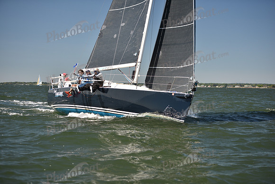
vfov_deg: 19.5
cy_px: 92
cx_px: 138
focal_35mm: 70
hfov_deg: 28.8
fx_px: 535
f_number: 2.8
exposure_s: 1/1250
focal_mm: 70
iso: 250
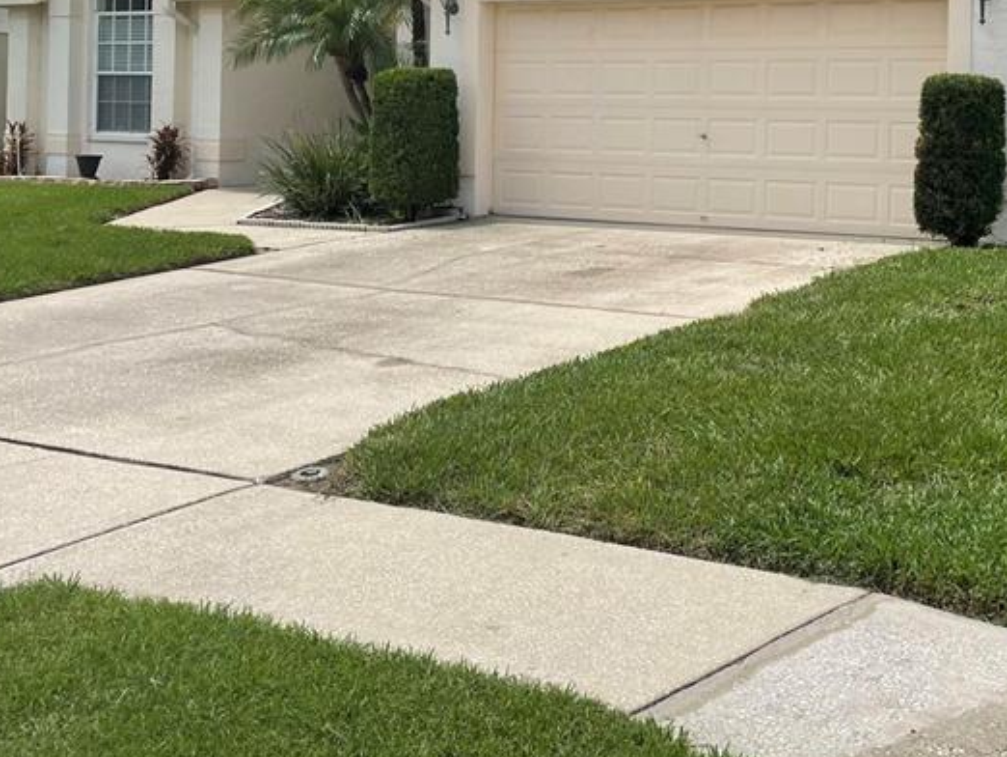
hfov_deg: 36.8
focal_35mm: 51
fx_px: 1484
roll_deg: -0.6
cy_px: 118
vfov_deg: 27.8
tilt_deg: +0.6
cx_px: 716
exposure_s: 1/6494
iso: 32
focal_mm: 4.2
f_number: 1.6
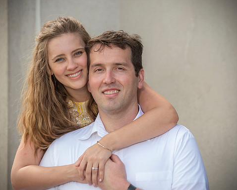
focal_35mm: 205
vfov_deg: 7.5
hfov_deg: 9.4
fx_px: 1437
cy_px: 95
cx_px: 116
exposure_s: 1/250
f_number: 5.6
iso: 250
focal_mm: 180
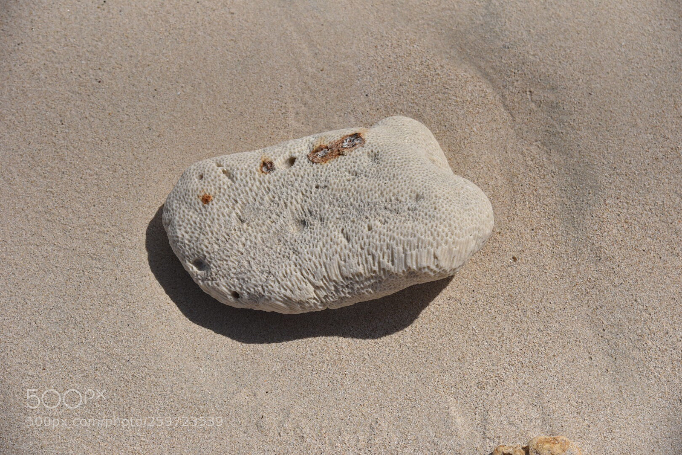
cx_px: 341
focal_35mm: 78
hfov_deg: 26.0
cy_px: 228
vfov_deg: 17.5
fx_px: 1478
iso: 900
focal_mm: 78
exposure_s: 1/4000
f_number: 6.3
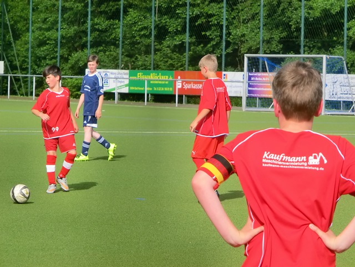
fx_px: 2738
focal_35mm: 267
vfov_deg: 5.6
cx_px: 178
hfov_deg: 7.4
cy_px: 134
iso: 80
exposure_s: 1/500
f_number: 5.8
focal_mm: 47.27
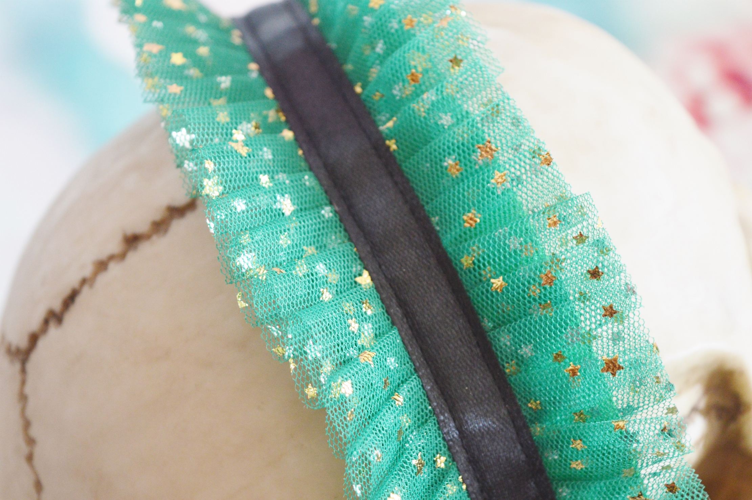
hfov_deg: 24.6
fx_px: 1722
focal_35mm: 82
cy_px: 250
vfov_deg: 16.5
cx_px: 376
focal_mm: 55
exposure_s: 1/100
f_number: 5.6
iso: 1100
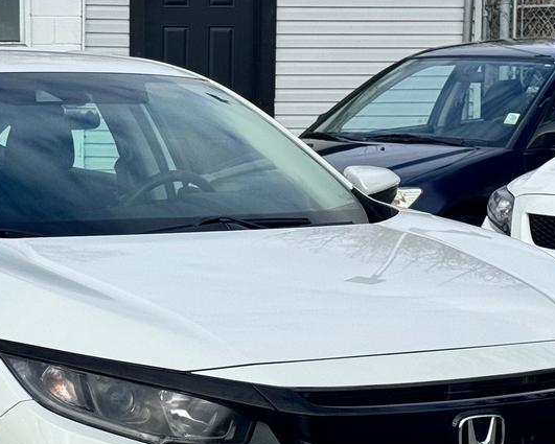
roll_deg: +0.0
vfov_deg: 13.6
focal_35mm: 113
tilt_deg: -7.4
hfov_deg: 16.9
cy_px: 357
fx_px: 1856
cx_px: 101
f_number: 1.78
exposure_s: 1/5376
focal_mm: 6.76
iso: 64
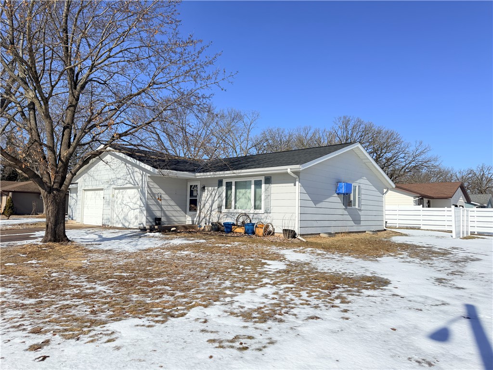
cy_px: 185
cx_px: 246
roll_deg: +0.2
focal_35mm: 24
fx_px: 342
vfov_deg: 56.8
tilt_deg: +3.6
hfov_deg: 71.6
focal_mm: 6.76
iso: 100
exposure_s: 1/6711
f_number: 1.78
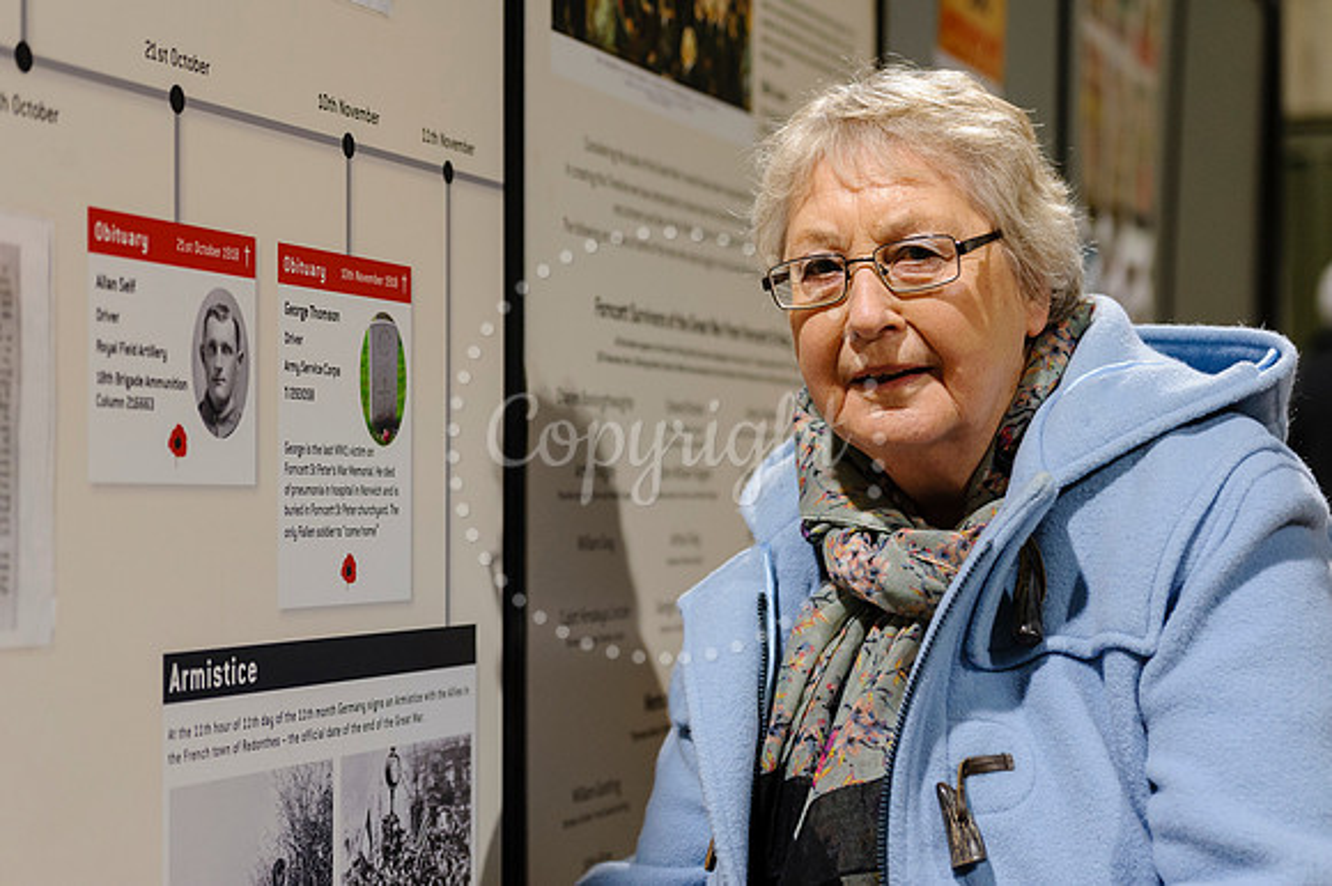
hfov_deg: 28.2
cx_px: 666
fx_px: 2648
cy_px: 443
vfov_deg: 19.0
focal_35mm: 72
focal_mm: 70
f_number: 4
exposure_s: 1/100
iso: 1600
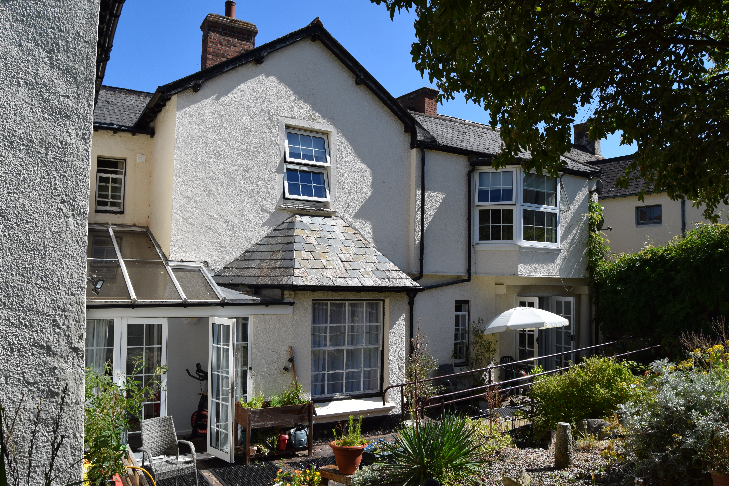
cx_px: 364
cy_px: 243
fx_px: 547
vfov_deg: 47.9
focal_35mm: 27
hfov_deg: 67.4
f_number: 10
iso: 200
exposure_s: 1/400
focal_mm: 18
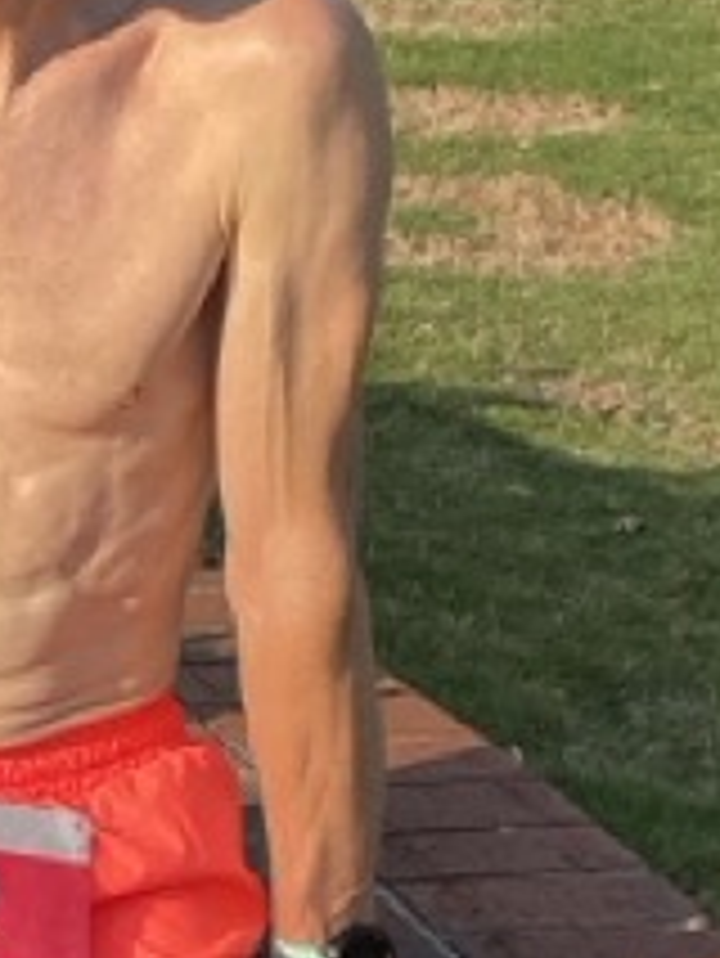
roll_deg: +0.4
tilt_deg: -11.5
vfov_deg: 12.6
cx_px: -32
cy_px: 364
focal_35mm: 156
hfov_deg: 9.4
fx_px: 4322
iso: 32
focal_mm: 4.2
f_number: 1.6
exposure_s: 1/1383
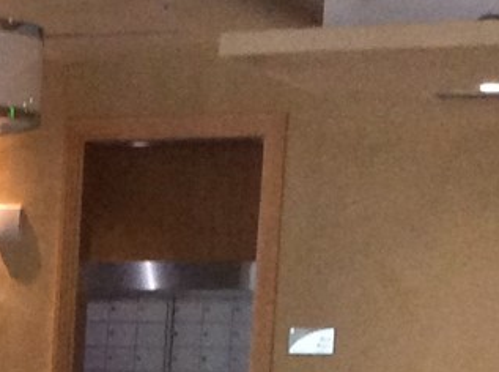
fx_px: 2329
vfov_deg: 8.8
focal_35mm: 162
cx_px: -377
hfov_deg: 11.4
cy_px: 641
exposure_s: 1/24
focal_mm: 3.3
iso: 160
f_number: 2.4
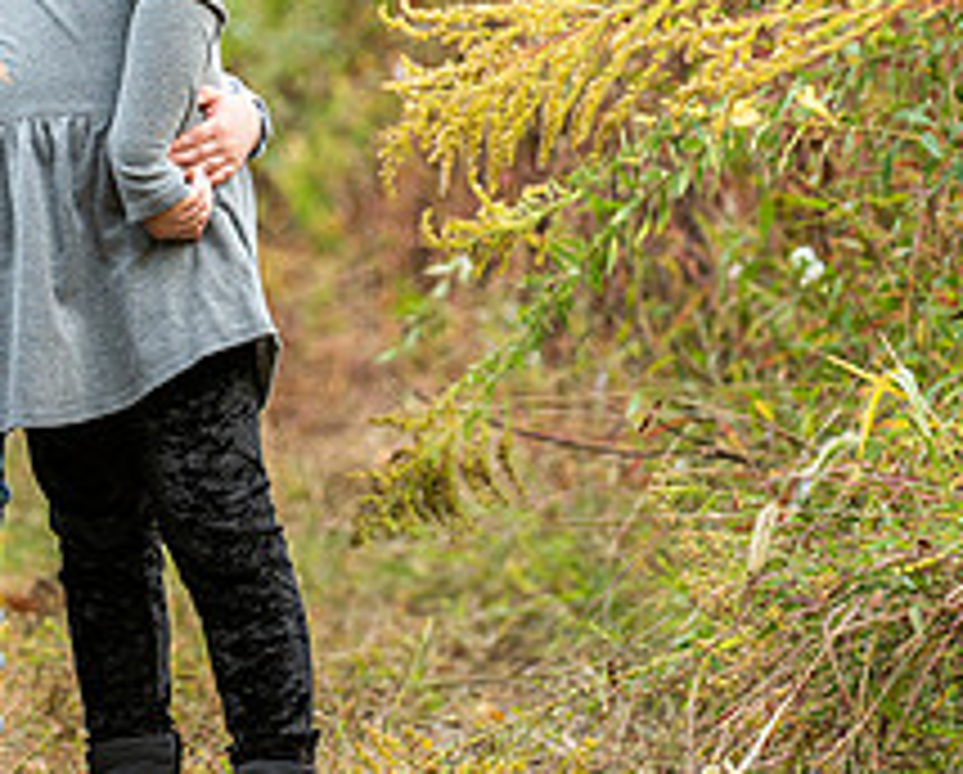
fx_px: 9423
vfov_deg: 4.7
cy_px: 92
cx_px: 297
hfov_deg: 5.8
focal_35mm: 330
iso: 500
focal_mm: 130
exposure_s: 1/400
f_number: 3.2
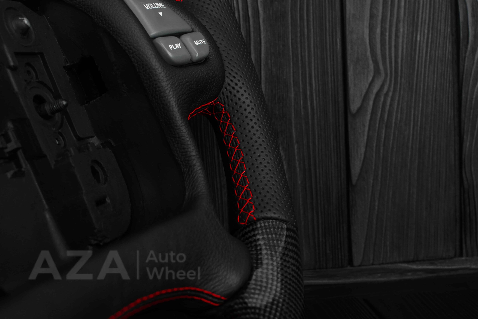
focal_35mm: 52
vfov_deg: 25.8
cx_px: 239
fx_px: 697
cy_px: 160
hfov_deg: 37.8
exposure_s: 1/125
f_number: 6.3
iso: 500
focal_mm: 35
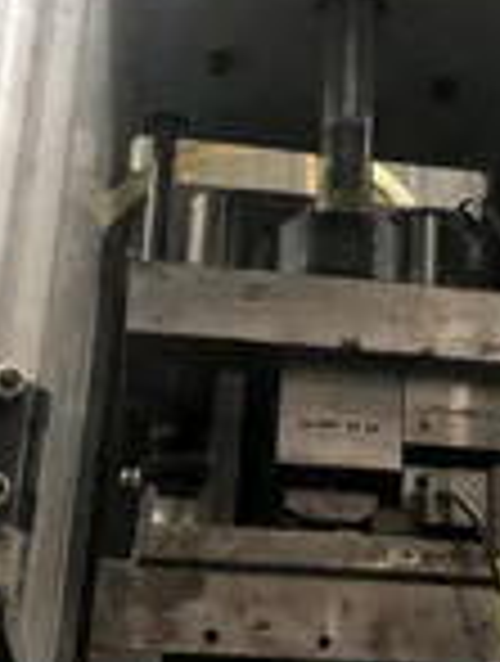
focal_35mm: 76
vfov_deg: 25.6
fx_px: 1457
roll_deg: -1.6
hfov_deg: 19.3
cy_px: 297
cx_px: 405
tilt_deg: +23.6
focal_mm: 4
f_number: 1.8
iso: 40
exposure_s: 1/17
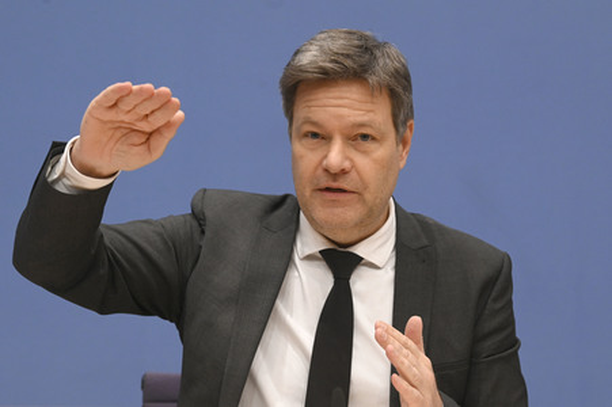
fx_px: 1869
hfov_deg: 18.6
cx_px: 306
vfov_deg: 12.4
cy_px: 204
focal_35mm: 110
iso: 4000
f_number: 5.6
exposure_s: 1/500
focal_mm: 110
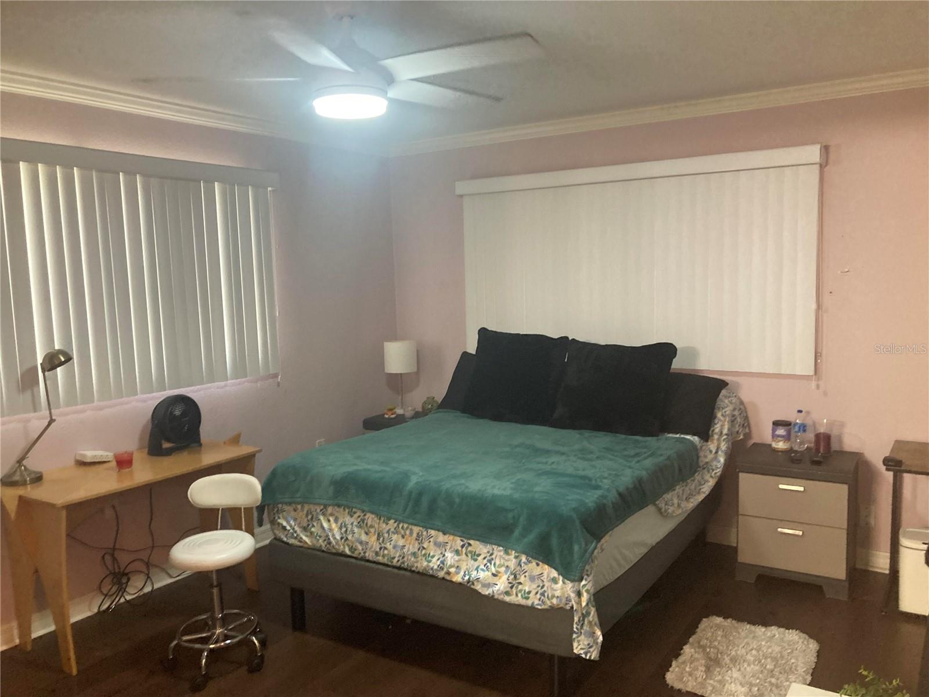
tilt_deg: -6.2
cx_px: 464
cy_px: 348
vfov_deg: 49.7
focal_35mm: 28
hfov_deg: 63.4
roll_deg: +0.4
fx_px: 751
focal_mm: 3.99
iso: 250
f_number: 1.8
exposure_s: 1/40
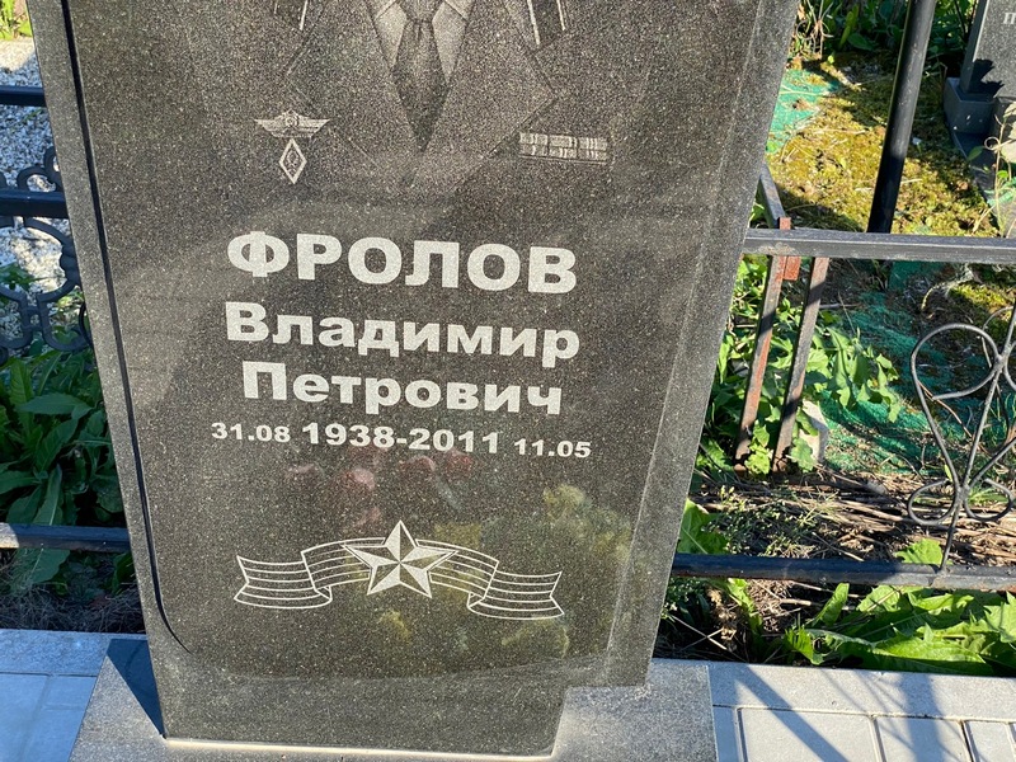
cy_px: 381
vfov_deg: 28.0
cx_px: 508
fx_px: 1526
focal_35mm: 52
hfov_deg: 36.8
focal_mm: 6
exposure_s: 1/428
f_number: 2
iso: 20
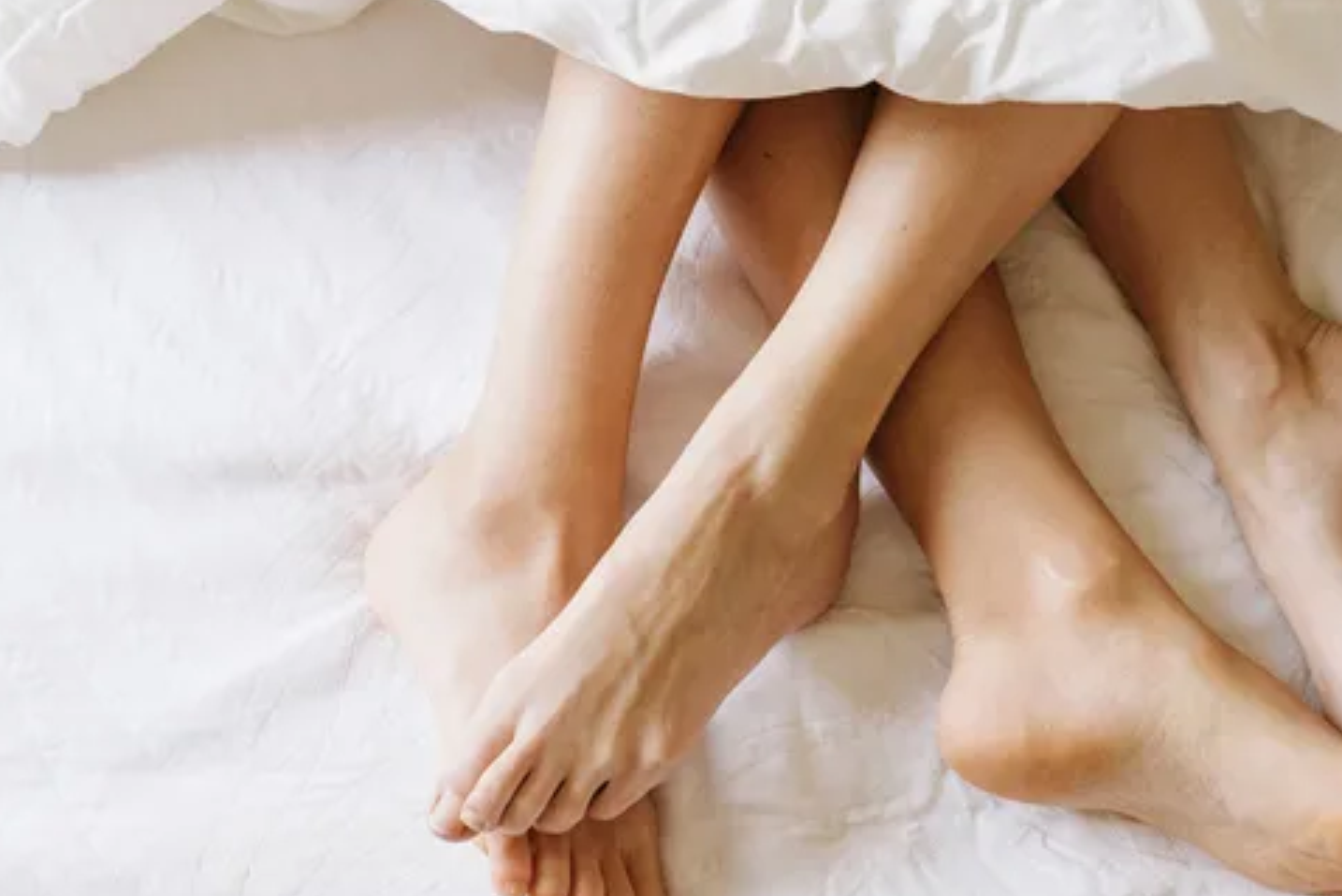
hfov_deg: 36.9
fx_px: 1976
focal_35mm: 53
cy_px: 482
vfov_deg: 25.5
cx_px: 946
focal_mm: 35
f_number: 5
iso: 640
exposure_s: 1/125
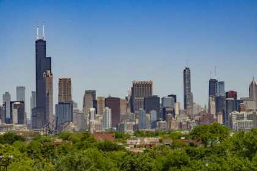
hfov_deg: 13.7
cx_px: 128
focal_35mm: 150
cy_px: 86
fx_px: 1071
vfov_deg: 9.1
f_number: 22
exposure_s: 1/1250
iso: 640
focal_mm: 150
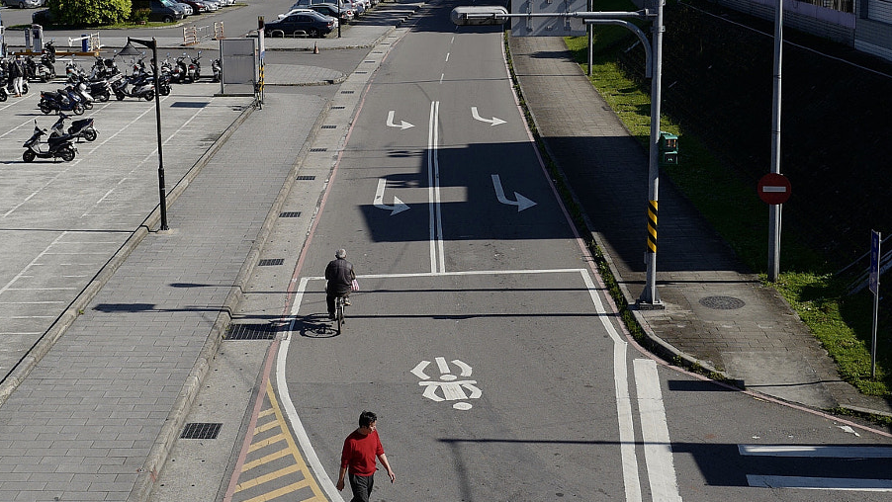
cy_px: 223
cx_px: 508
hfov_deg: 39.8
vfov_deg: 23.1
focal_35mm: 52
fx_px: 1230
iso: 100
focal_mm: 28
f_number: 5
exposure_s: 1/1000
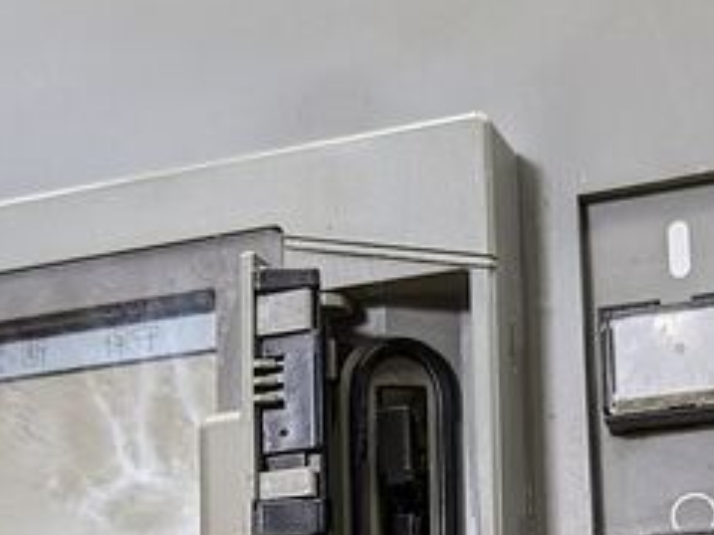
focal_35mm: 67
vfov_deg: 20.4
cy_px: 661
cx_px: 373
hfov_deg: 29.0
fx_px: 1381
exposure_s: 1/50
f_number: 1.89
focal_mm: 5.43
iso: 155
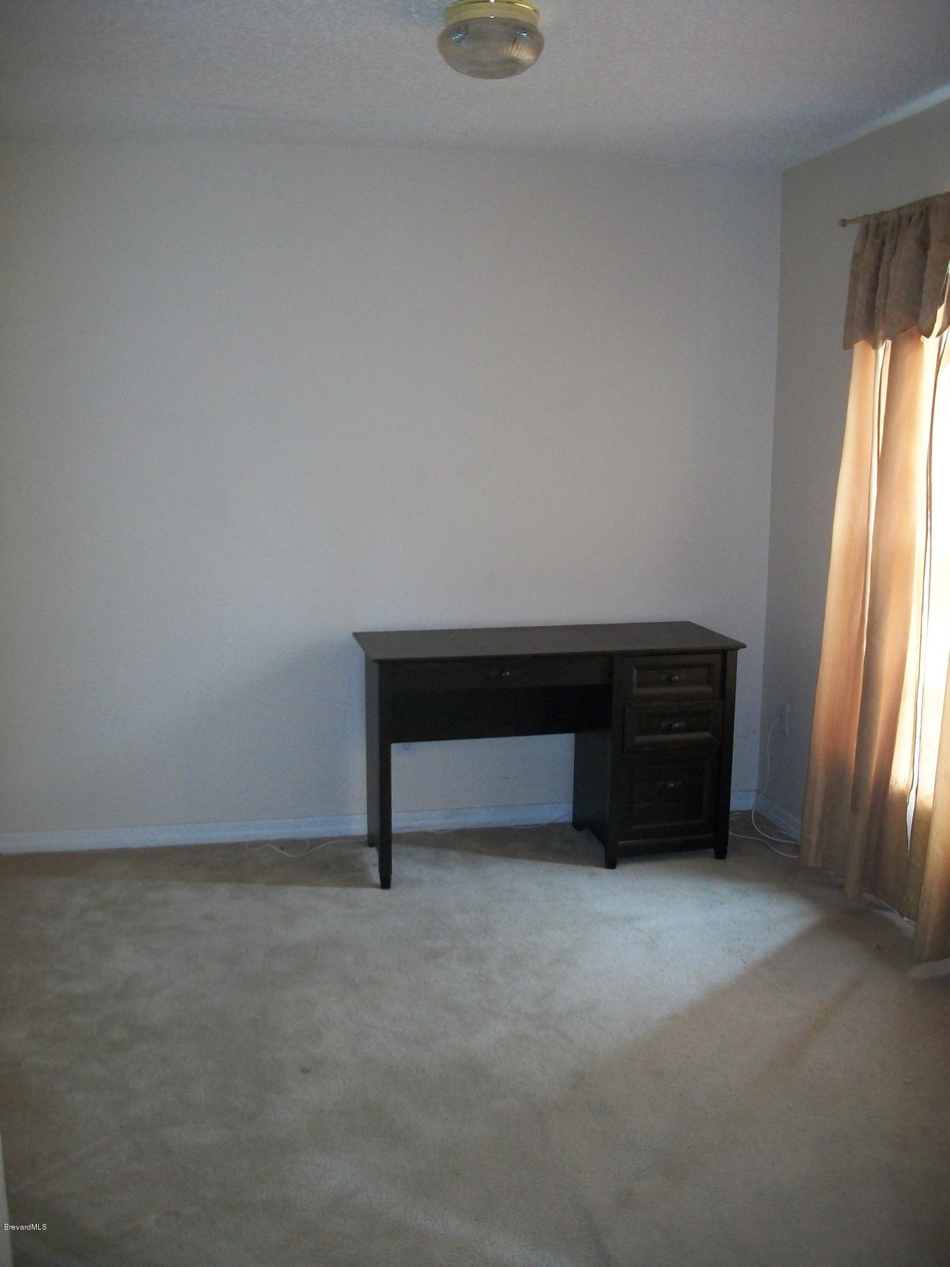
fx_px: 1171
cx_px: 475
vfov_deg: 56.8
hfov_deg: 44.2
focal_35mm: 32
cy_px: 634
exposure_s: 1/30
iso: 240
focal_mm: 5.7
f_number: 2.9
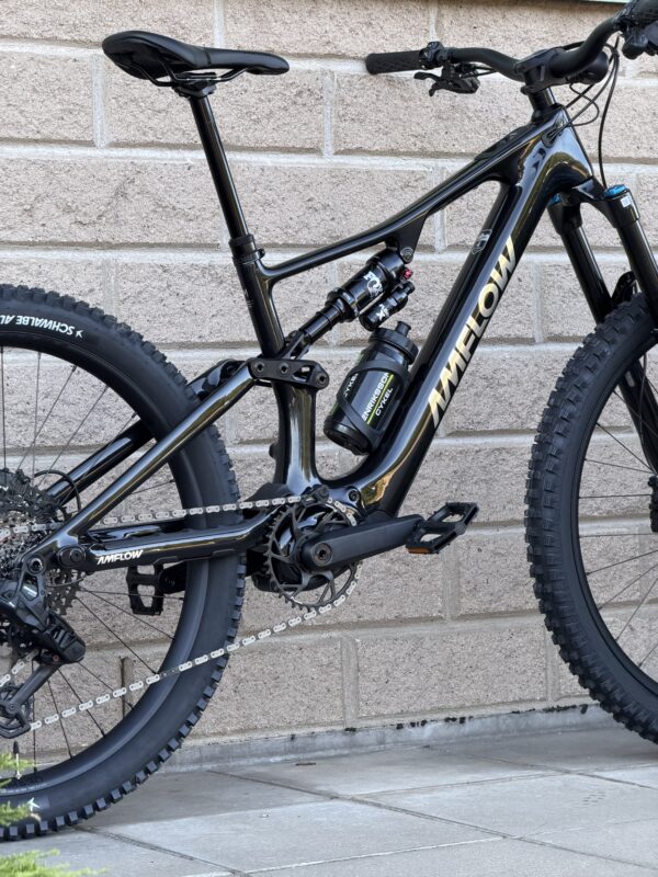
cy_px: 438
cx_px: 329
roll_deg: +0.7
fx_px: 2534
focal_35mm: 100
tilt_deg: -1.1
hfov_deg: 14.8
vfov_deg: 19.6
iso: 160
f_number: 2.8
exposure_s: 1/121
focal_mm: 16.89
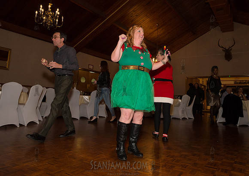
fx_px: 189
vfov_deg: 49.7
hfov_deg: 66.3
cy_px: 81
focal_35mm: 27
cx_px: 142
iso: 1600
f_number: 5
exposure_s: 1/320
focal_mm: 24
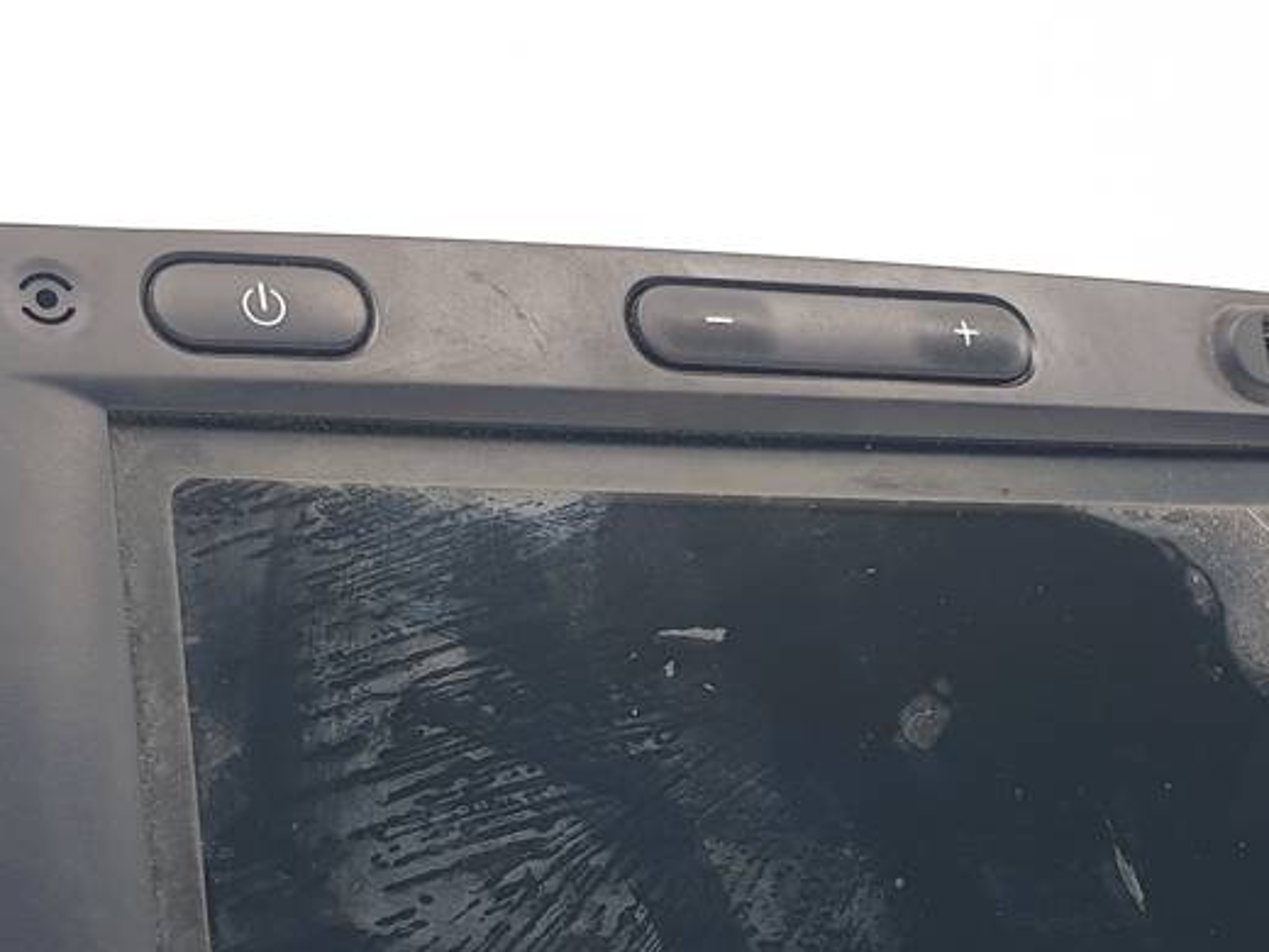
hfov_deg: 39.5
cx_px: 761
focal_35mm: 48
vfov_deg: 29.3
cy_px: 820
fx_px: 1760
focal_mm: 4.3
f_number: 2.4
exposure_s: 1/159
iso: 50
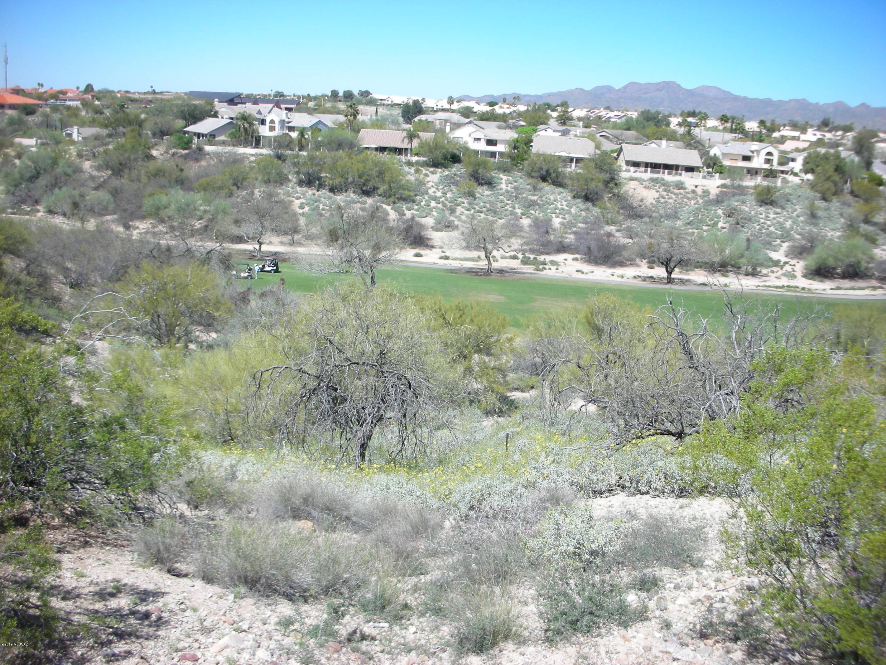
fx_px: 896
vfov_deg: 40.7
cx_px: 443
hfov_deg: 52.6
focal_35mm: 35
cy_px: 332
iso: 50
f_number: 8.5
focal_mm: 5.8
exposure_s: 1/69.4
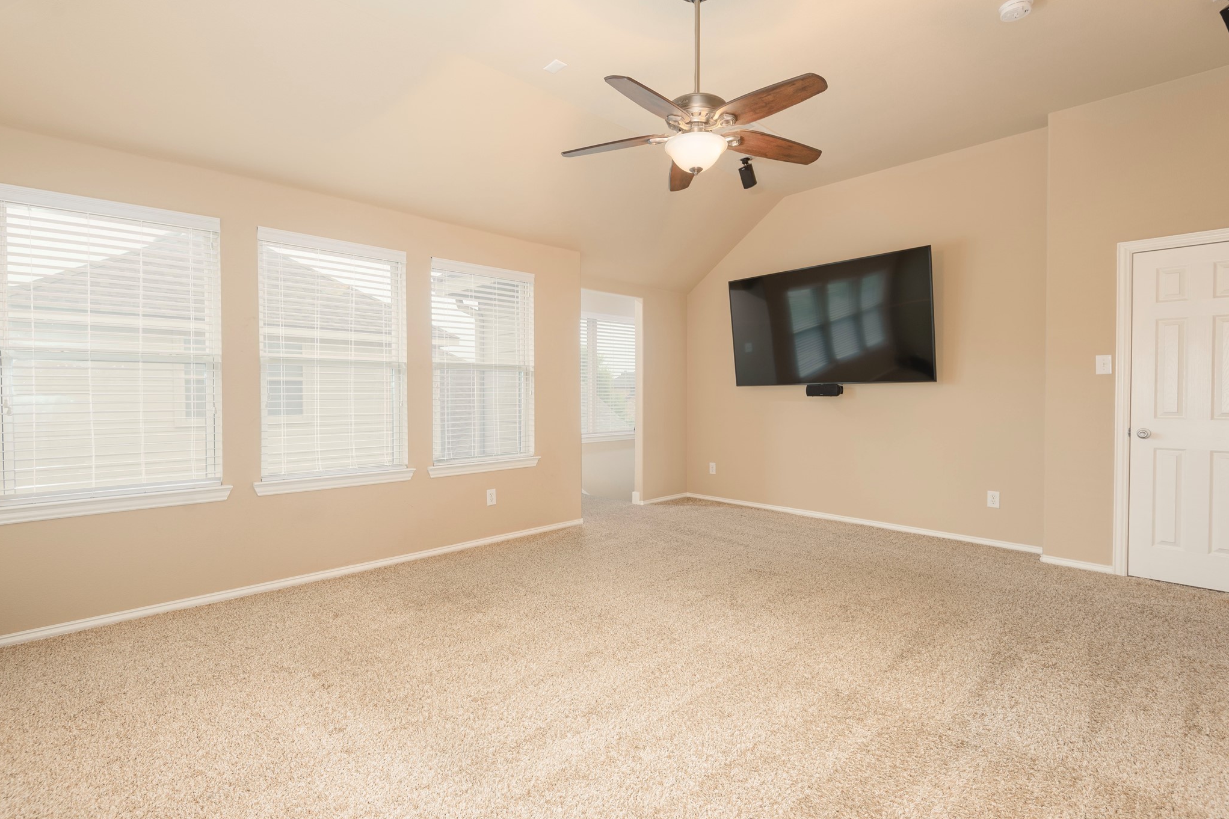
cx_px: 618
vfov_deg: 70.4
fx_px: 580
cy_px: 405
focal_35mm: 17
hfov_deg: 93.3
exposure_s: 1/1.25
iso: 100
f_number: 7.1
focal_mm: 16
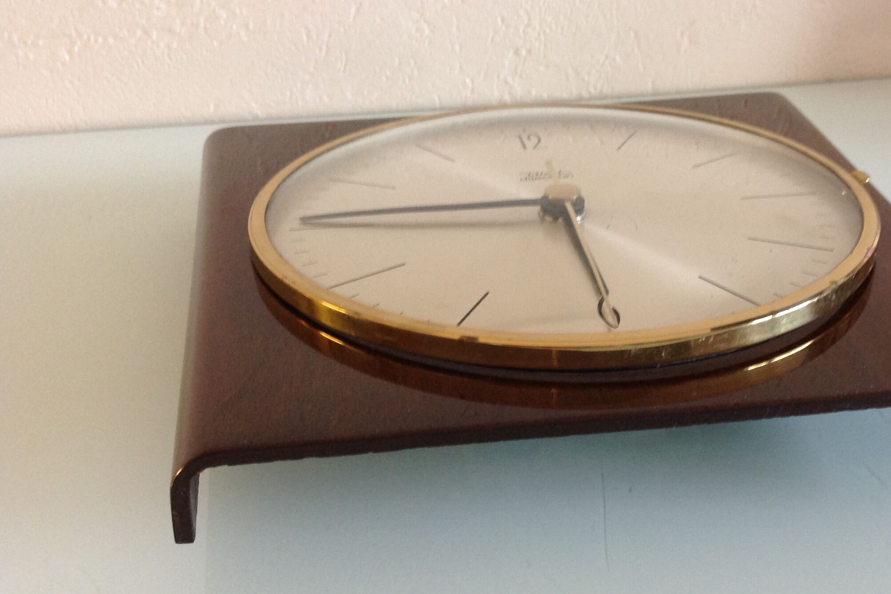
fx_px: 1163
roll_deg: +0.0
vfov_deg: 28.6
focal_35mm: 47
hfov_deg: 41.6
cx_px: 562
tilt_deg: -27.6
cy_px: 269
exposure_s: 1/15
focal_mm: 4.28
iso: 100
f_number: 2.4
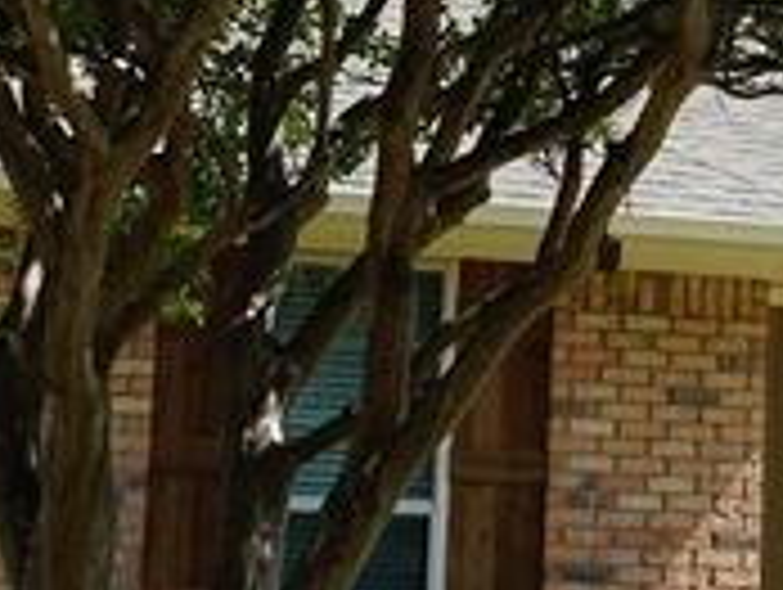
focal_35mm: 164
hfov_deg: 11.9
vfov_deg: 9.0
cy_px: -29
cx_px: 824
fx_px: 3715
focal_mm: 29
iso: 100
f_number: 10
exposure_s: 1/100
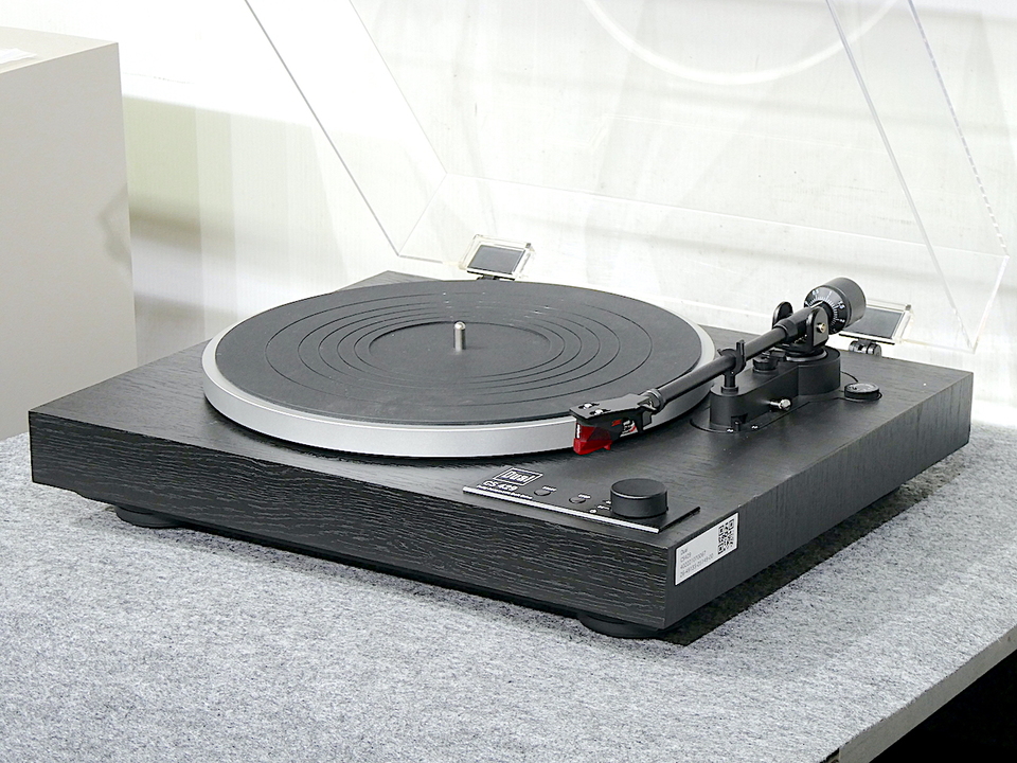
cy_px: 382
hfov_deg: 18.5
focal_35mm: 106
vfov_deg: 14.0
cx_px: 508
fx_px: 3114
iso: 200
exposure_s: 1/6
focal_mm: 19
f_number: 5.1
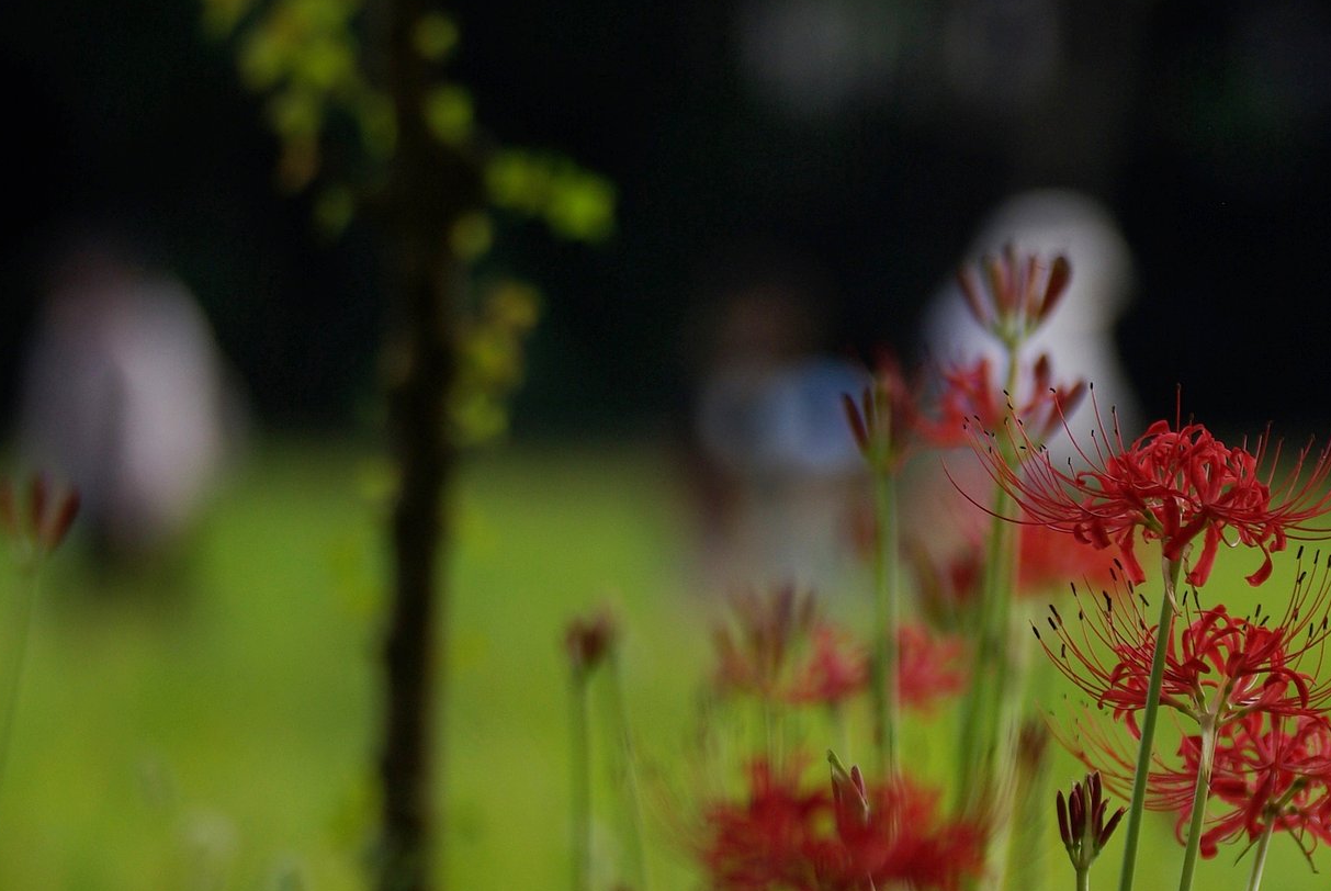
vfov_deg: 3.0
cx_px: 1109
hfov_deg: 4.5
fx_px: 16879
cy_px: 619
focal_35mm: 456
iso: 100
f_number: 3.5
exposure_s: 1/500
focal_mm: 180
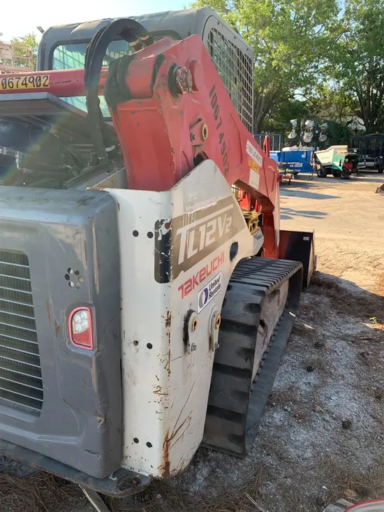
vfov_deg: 67.3
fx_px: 384
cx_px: 192
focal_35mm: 26
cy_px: 256
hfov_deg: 53.1
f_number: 1.8
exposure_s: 1/255
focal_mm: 4.25
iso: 25
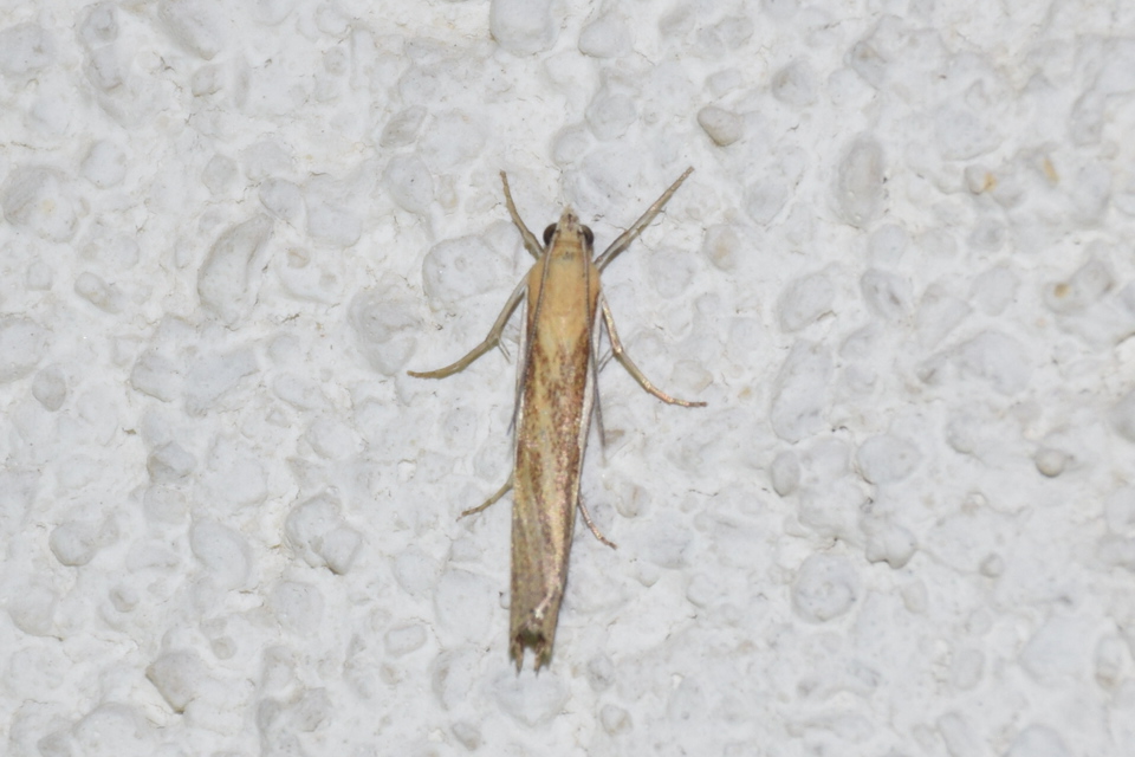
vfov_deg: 6.5
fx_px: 6620
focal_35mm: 210
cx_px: 568
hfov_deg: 9.8
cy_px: 378
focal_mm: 140
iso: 320
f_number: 6.3
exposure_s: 1/60
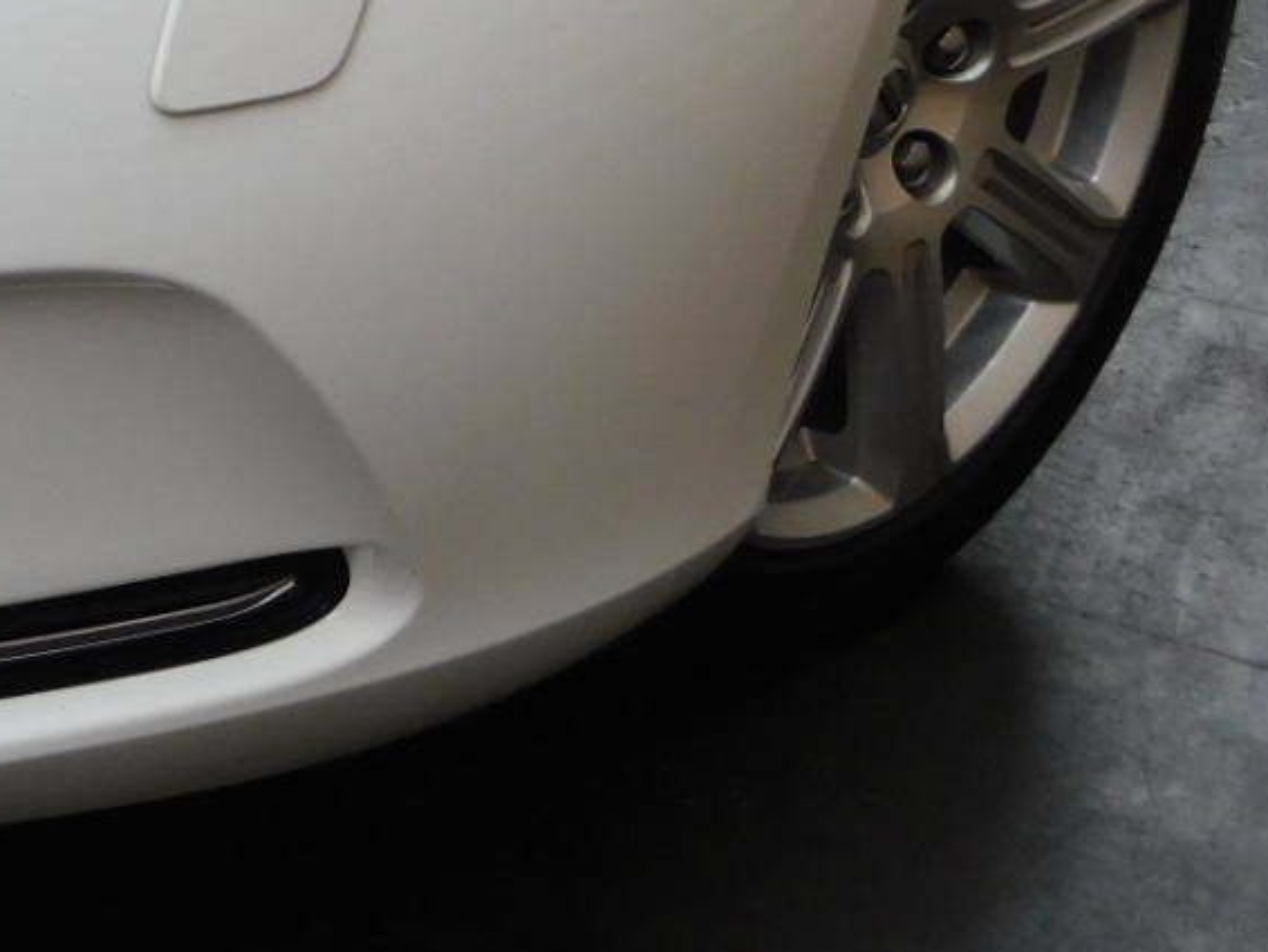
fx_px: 2382
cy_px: -36
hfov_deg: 25.8
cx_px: -347
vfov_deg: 21.7
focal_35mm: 65
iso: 140
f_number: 3
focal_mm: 4
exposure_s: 1/30
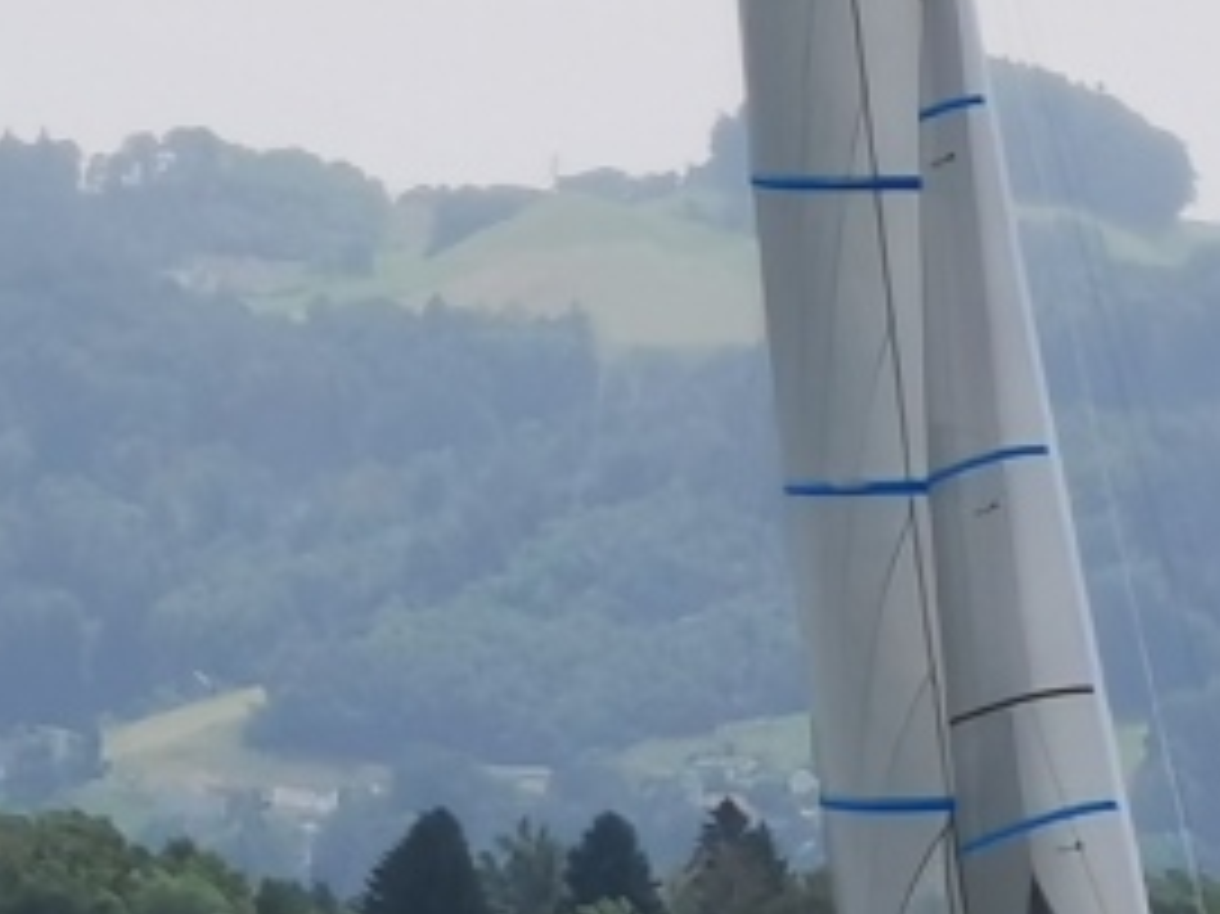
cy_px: 437
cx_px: 1517
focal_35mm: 755
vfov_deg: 2.0
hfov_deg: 2.6
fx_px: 26597
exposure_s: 1/982
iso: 50
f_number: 3.4
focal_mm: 14.46
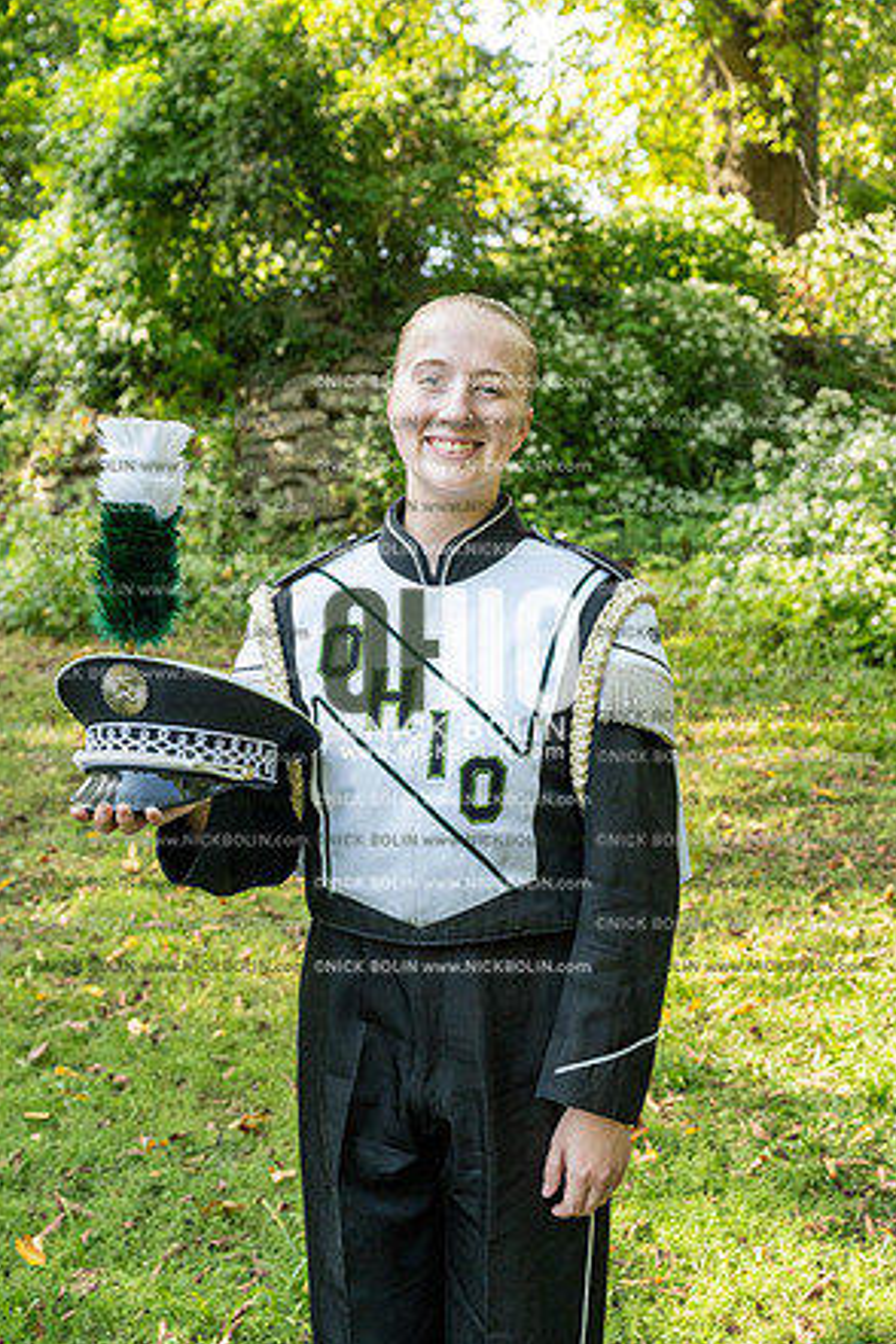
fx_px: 1867
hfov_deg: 27.0
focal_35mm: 50
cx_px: 451
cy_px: 674
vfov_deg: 39.6
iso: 1250
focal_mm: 49
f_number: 5.6
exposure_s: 1/800
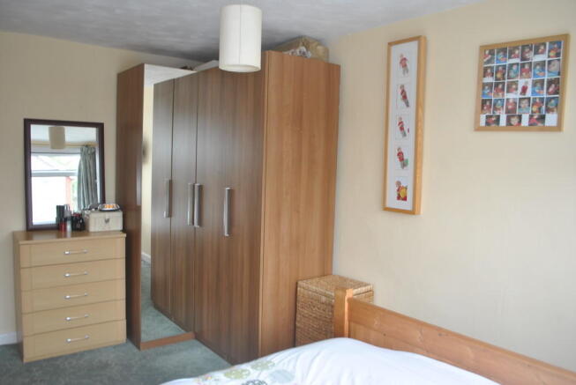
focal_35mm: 27
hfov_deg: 67.3
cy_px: 192
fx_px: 432
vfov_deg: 48.0
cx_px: 288
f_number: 4
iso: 100
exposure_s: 1/15
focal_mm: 18
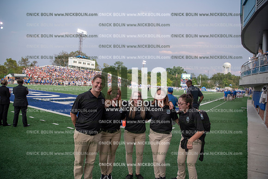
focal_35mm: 24
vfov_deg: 53.2
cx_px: 134
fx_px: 179
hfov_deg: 73.7
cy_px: 90
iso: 800
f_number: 3.2
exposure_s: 1/640
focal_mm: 24
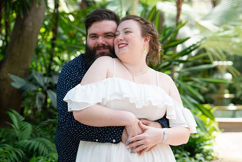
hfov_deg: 20.4
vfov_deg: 13.7
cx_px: 121
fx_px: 672
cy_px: 81
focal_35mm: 100
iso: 500
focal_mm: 100
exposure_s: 1/250
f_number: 4.5
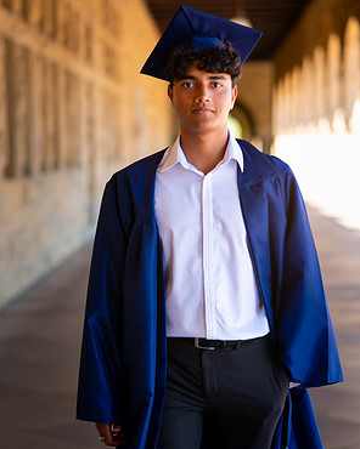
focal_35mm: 97
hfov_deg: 15.9
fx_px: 1292
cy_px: 252
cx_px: 181
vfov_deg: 19.8
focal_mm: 85
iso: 64
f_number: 2.8
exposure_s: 1/200
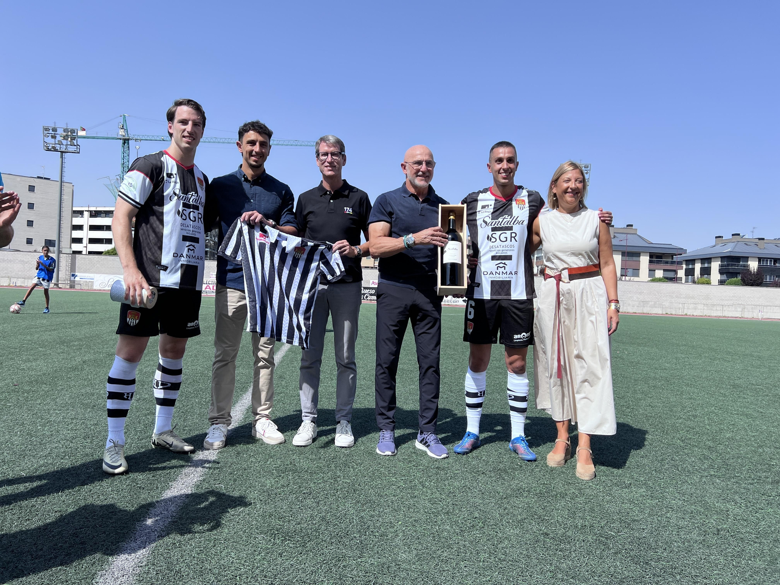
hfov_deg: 67.3
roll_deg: -3.2
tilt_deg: -0.9
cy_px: 292
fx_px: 586
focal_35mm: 26
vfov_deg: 53.1
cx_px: 390
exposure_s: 1/4630
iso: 50
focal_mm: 5.7
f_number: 1.5
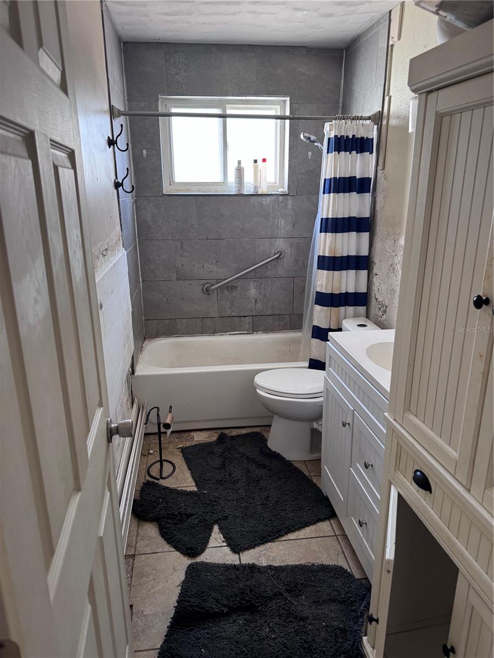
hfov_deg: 56.8
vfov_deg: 71.6
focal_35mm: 24
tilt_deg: -17.9
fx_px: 457
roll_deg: +0.8
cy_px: 329
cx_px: 247
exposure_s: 1/60
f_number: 1.78
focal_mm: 6.76
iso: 320
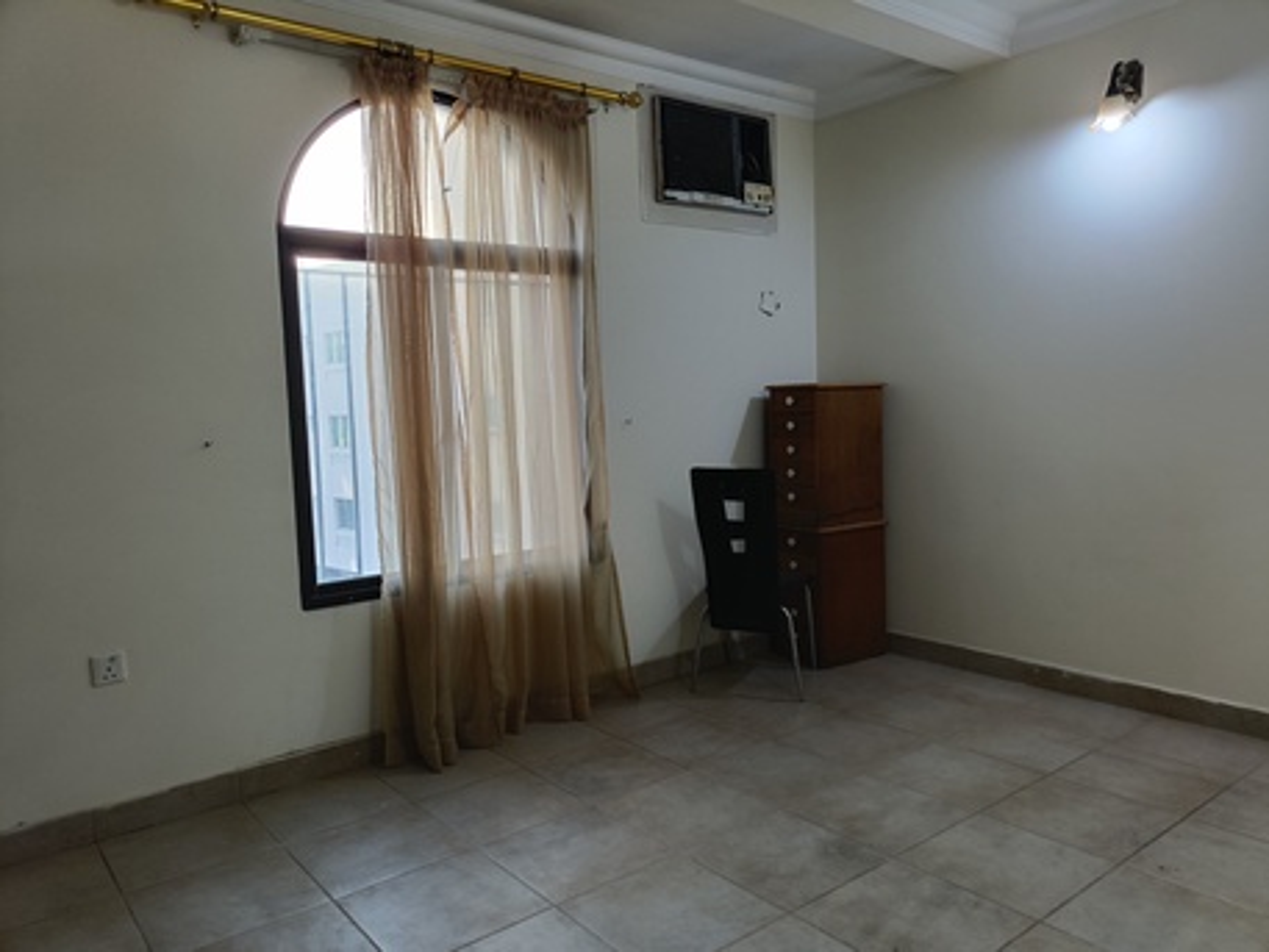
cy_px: 476
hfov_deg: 69.4
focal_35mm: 25
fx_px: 917
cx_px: 634
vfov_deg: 54.9
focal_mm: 4.7
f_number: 1.7
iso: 559
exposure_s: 1/50
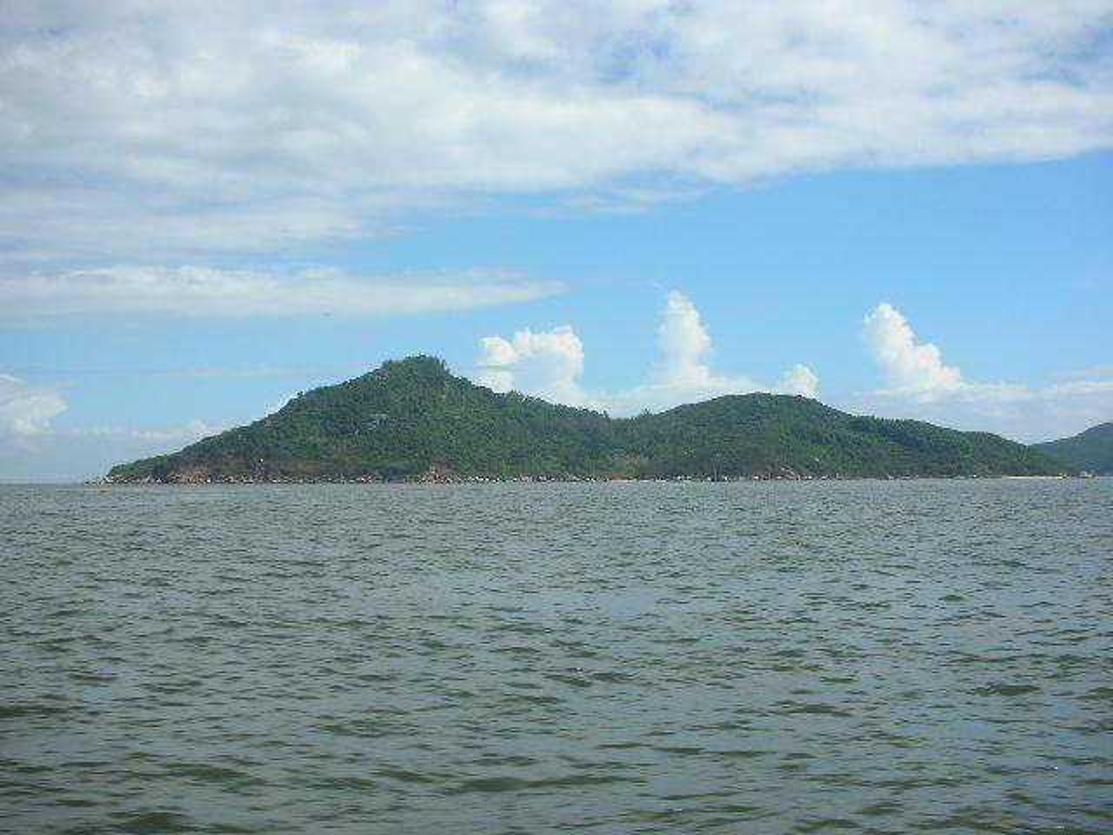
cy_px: 418
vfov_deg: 27.5
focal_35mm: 53
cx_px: 556
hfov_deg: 36.2
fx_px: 1704
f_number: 10.5
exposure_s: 1/78.2
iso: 50
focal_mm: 8.8
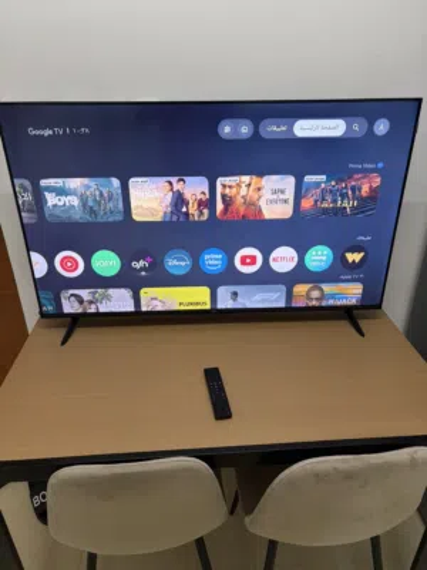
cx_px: 214
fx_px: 428
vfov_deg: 67.3
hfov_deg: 53.1
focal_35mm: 26
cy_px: 285
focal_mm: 5.96
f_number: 1.6
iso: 200
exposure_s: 1/50
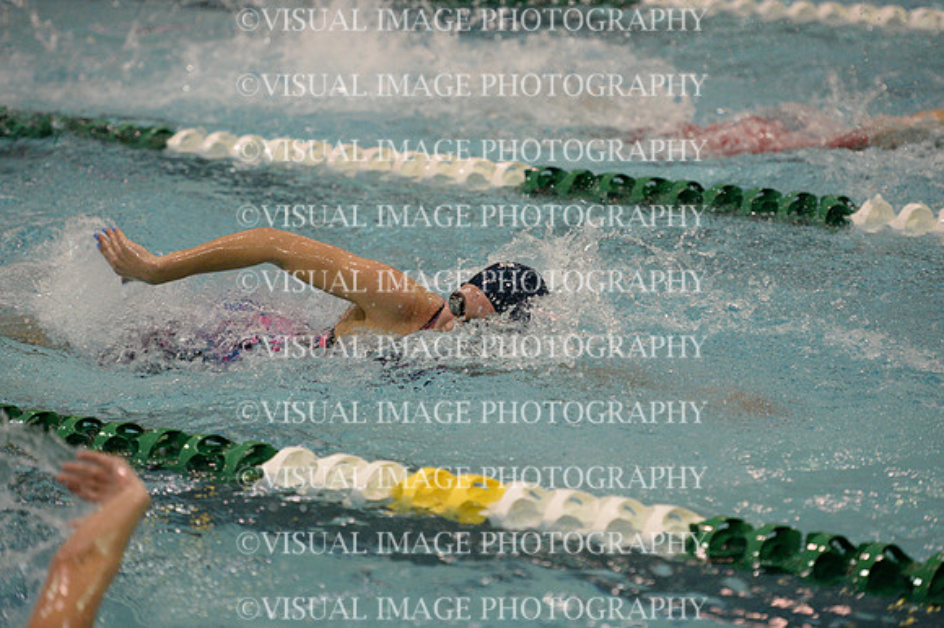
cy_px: 314
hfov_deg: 14.2
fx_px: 3800
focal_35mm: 145
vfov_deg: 9.5
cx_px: 472
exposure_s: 1/800
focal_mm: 145
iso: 6400
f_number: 2.8
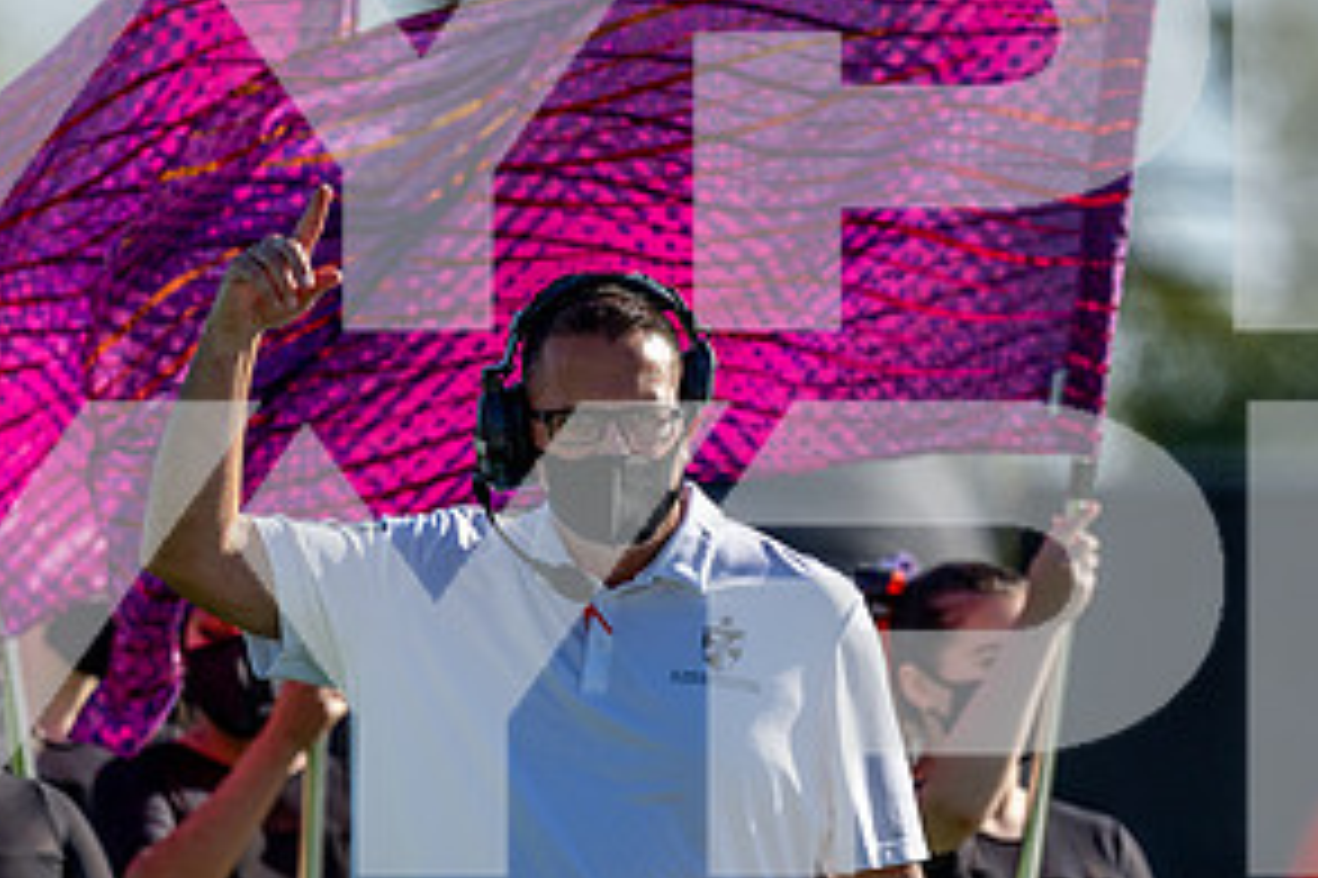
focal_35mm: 1189
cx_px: 621
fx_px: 43504
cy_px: 642
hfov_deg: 1.7
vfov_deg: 1.2
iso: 400
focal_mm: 600
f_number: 6.3
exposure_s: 1/2500
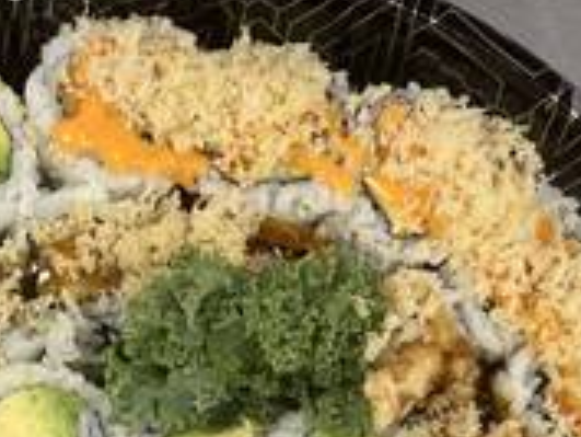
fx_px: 1444
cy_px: 542
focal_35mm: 86
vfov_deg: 16.4
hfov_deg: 22.6
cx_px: 158
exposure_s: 1/120
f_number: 1.6
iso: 125
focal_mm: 5.1
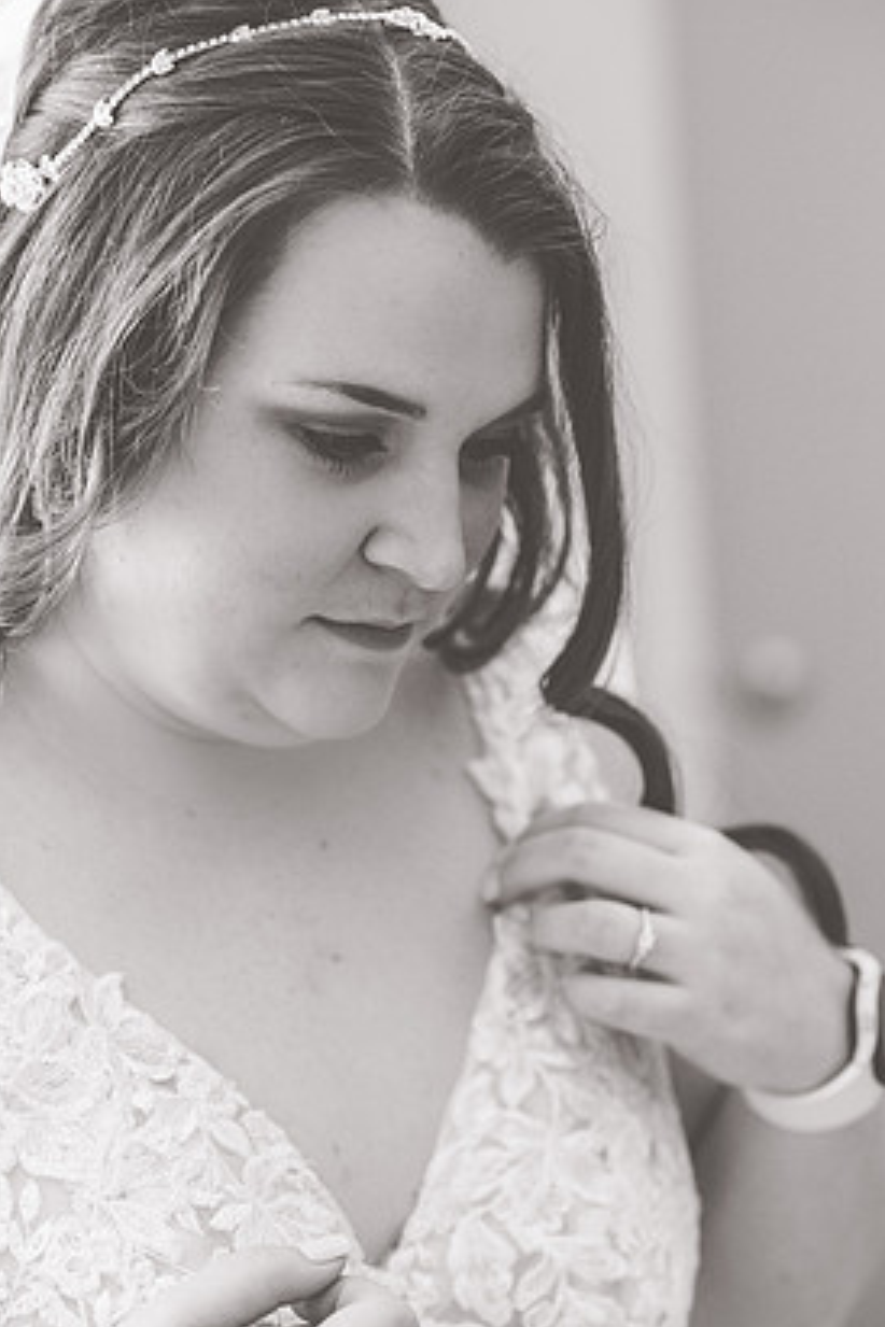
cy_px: 643
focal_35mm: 93
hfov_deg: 14.7
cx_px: 423
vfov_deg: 21.9
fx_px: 3429
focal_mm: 85
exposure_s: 1/320
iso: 800
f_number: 2.8
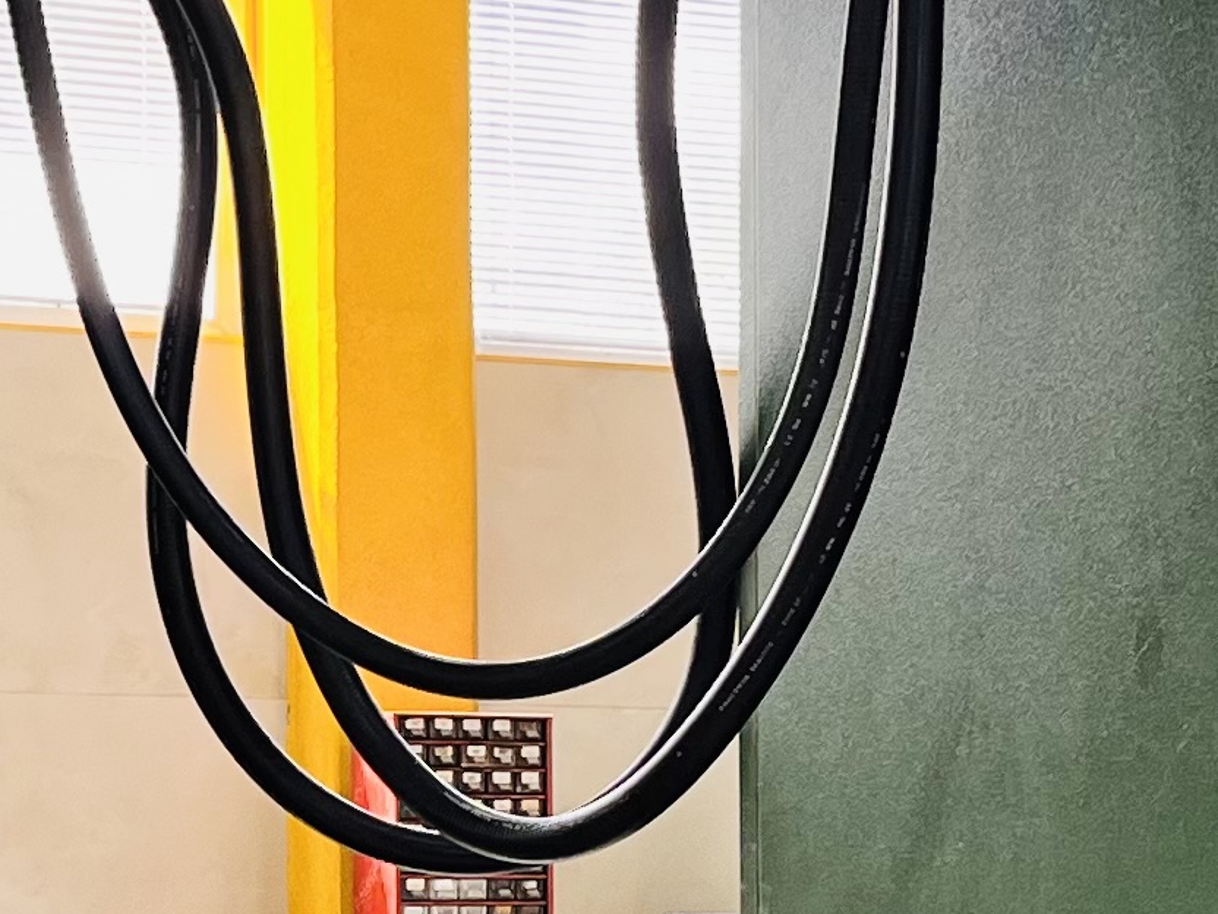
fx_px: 4433
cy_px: 823
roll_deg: +1.1
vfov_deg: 11.7
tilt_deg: +1.3
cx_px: 268
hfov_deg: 15.6
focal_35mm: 126
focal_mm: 5.1
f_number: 1.6
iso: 80
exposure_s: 1/100
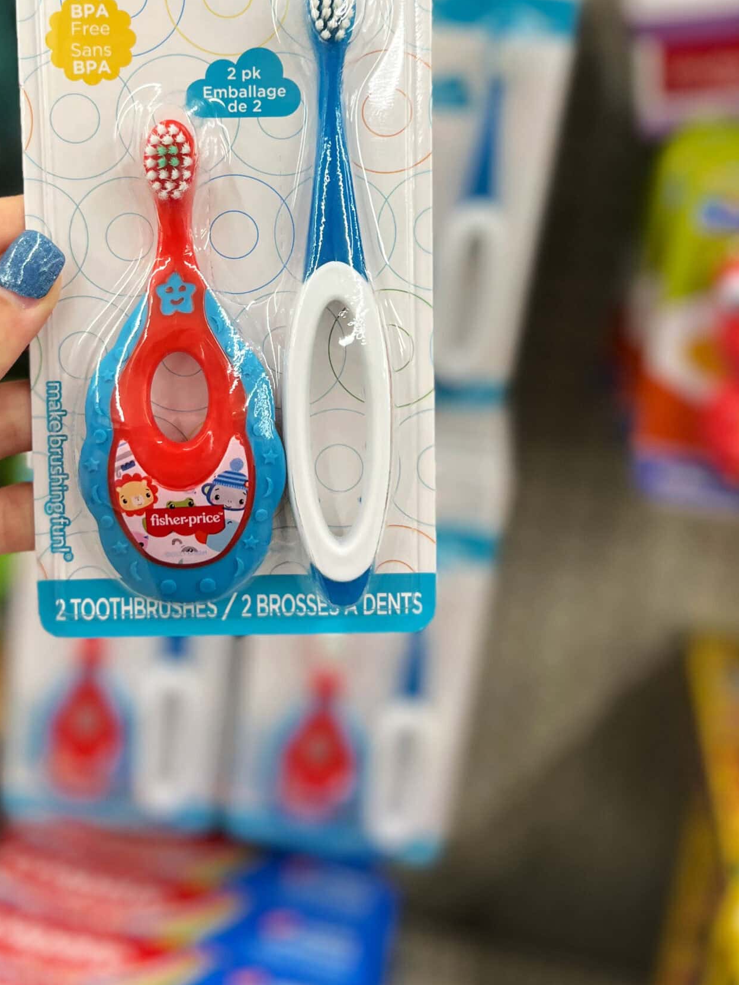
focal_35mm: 40
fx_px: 1139
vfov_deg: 45.3
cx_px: 252
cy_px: 252
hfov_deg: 35.6
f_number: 1.5
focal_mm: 5.7
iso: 125
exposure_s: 1/120
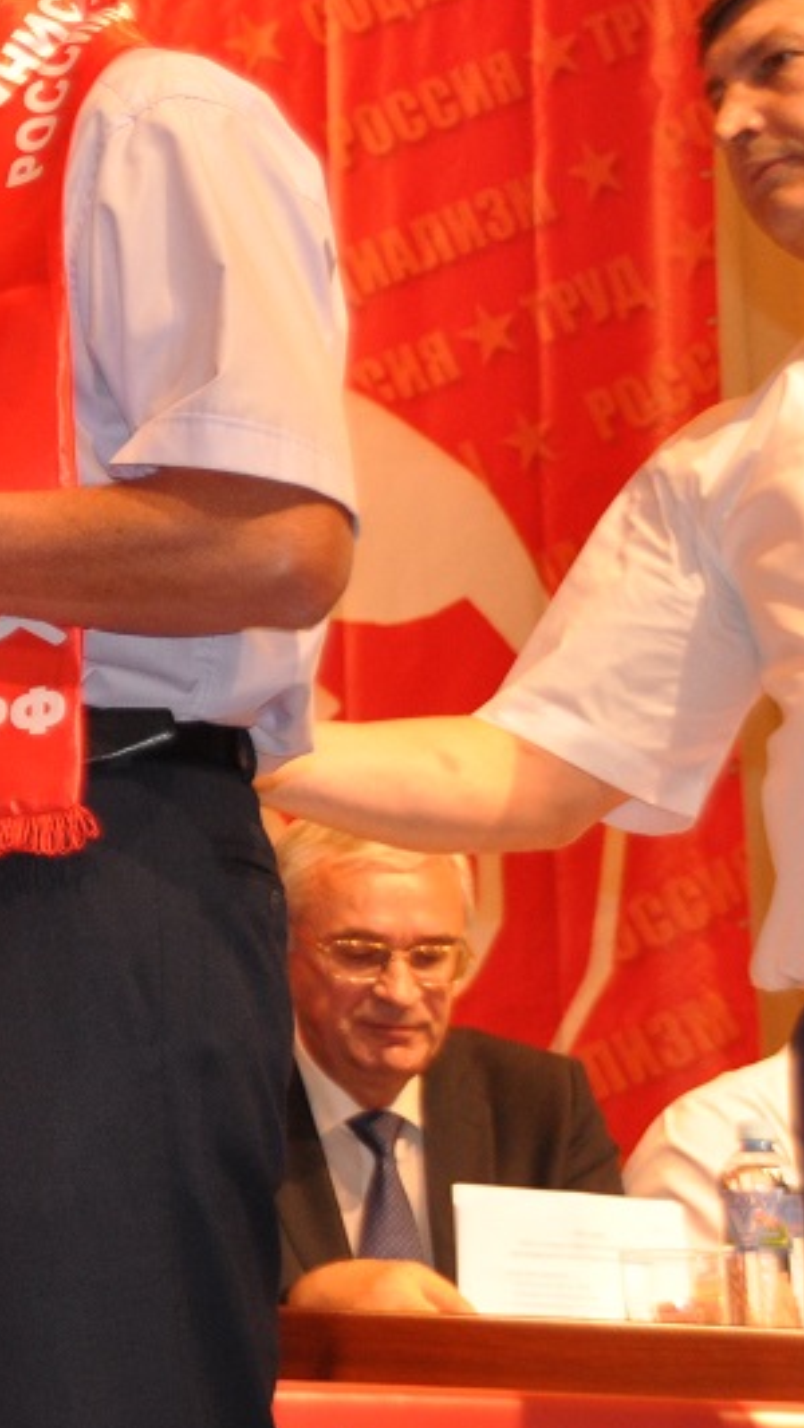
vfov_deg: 14.9
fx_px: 5455
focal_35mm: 144
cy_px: 427
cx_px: -687
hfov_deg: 8.1
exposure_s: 1/80
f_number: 4.2
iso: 800
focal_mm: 38
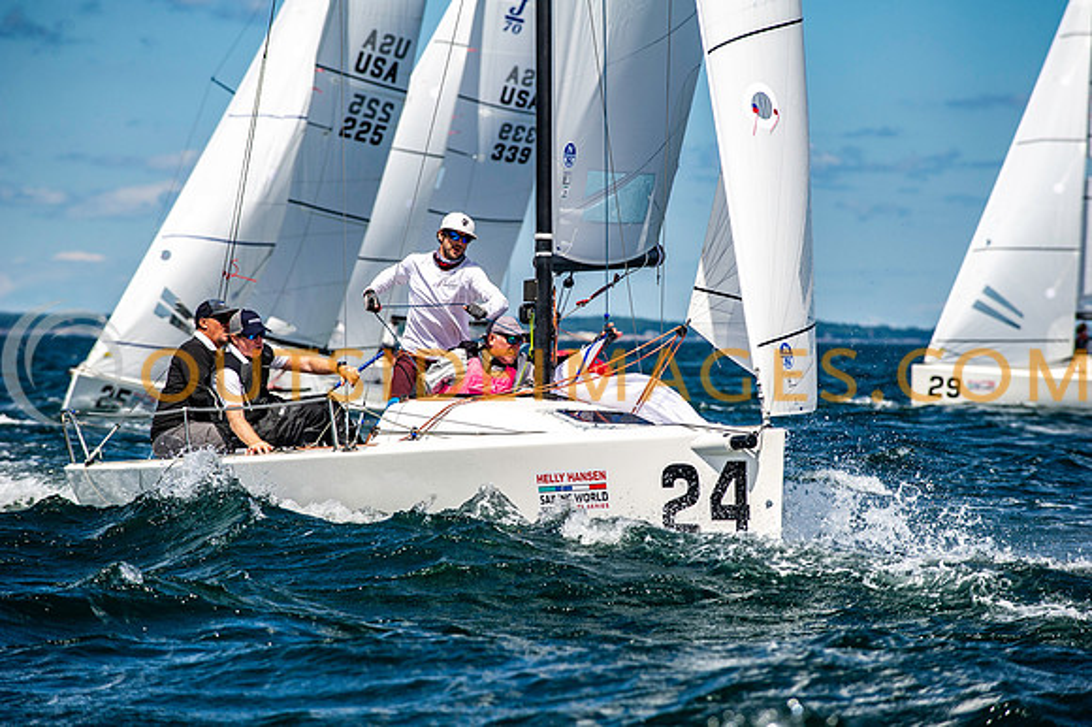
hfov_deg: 10.3
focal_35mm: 200
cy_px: 364
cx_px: 546
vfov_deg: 6.9
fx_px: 6063
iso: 500
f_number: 5.6
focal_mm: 200
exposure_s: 1/4000
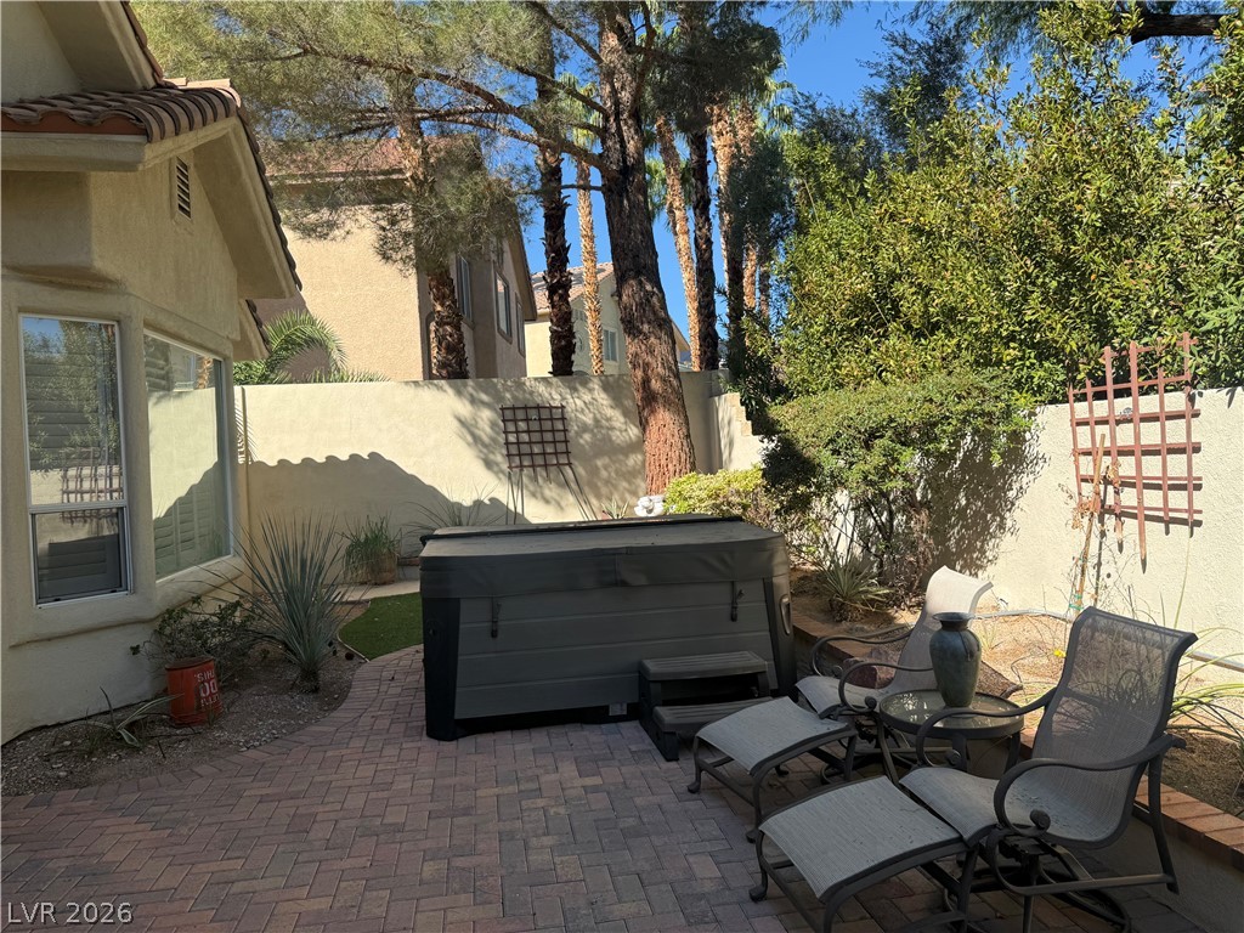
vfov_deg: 56.8
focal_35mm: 24
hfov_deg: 71.6
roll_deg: +3.0
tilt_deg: +1.2
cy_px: 466
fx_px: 862
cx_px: 622
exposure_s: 1/2053
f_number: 1.78
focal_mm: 6.76
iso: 80
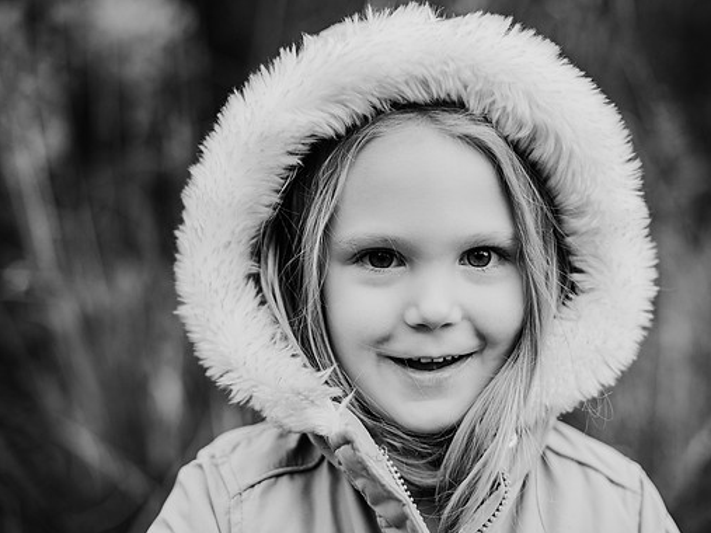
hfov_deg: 34.9
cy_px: 267
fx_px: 1129
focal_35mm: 55
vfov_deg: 26.5
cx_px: 391
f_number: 2.2
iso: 320
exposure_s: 1/800
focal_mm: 50
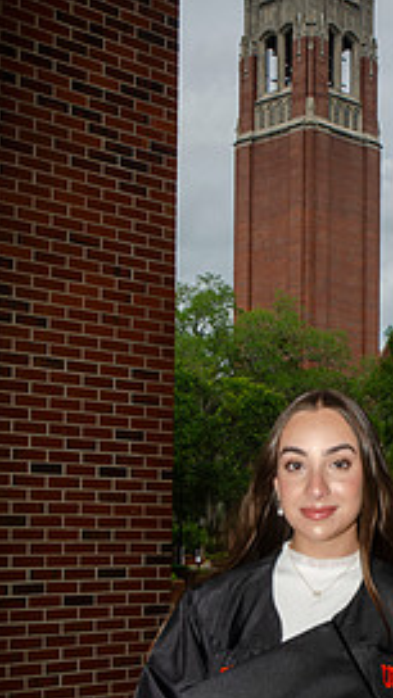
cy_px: 490
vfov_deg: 29.8
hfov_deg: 17.2
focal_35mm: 70
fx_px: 1297
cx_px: 288
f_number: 10
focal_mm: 27
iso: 100
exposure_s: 1/250
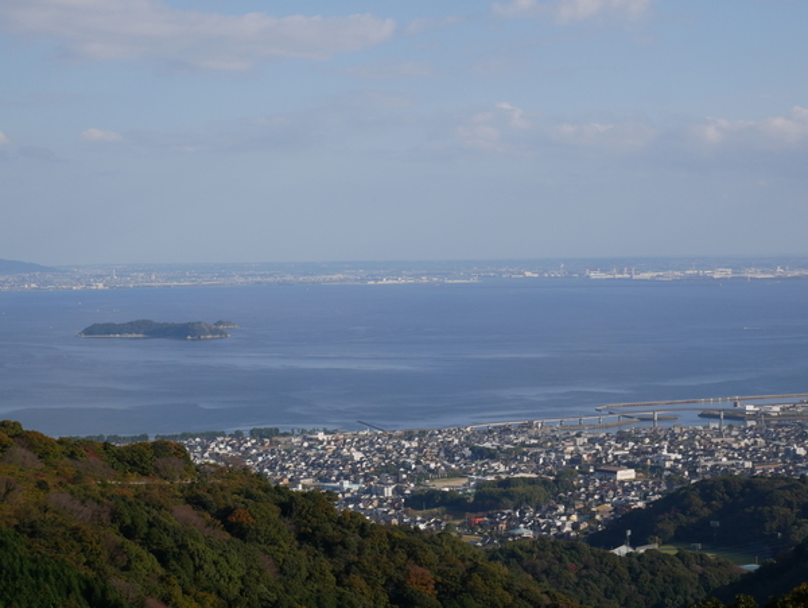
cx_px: 404
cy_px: 304
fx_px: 1962
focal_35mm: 84
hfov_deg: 23.3
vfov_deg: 17.6
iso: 200
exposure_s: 1/500
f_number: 9
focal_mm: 42
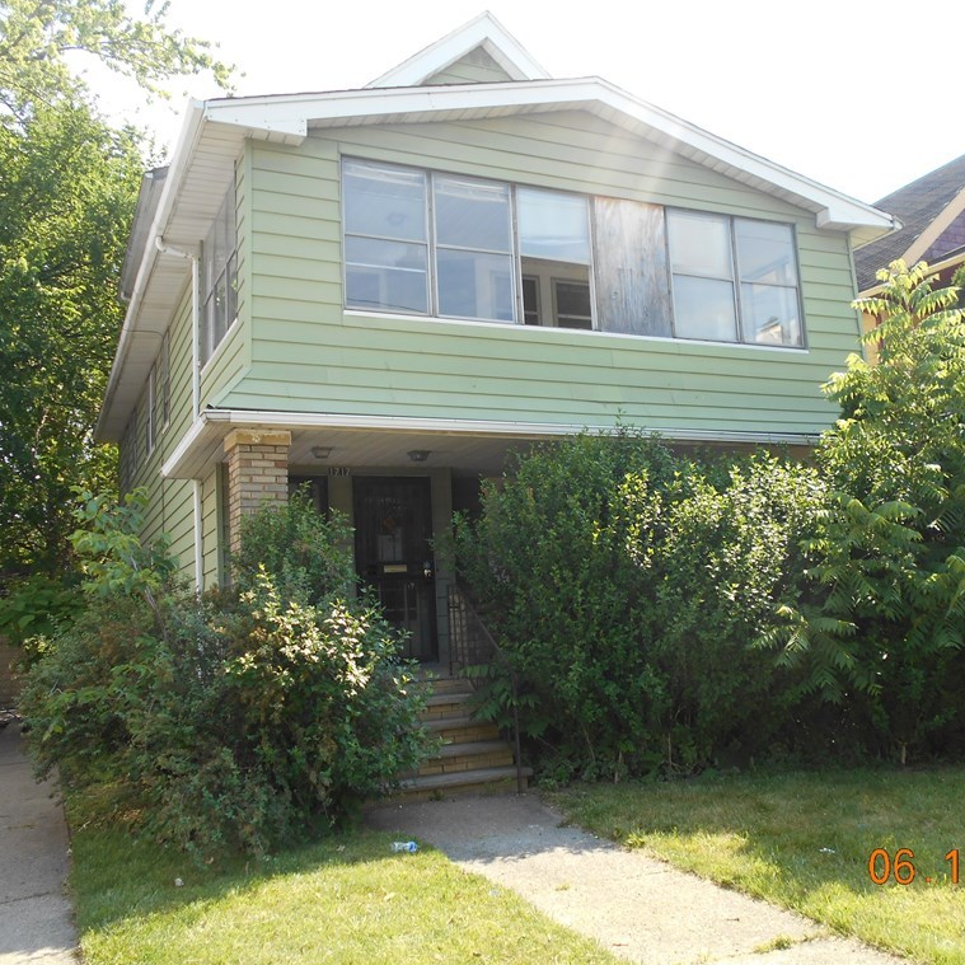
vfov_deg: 52.5
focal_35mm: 31
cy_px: 478
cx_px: 509
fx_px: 978
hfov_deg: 52.5
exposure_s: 1/250
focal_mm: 4.6
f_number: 3.2
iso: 80
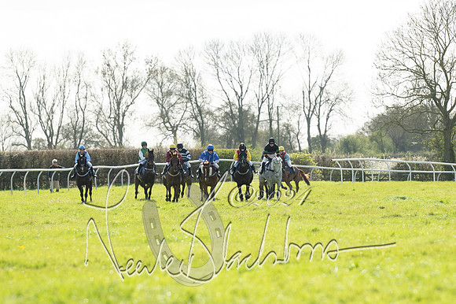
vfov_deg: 5.0
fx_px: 3507
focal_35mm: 277
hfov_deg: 7.4
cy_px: 152
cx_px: 228
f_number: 4
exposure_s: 1/2000
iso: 400
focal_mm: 185
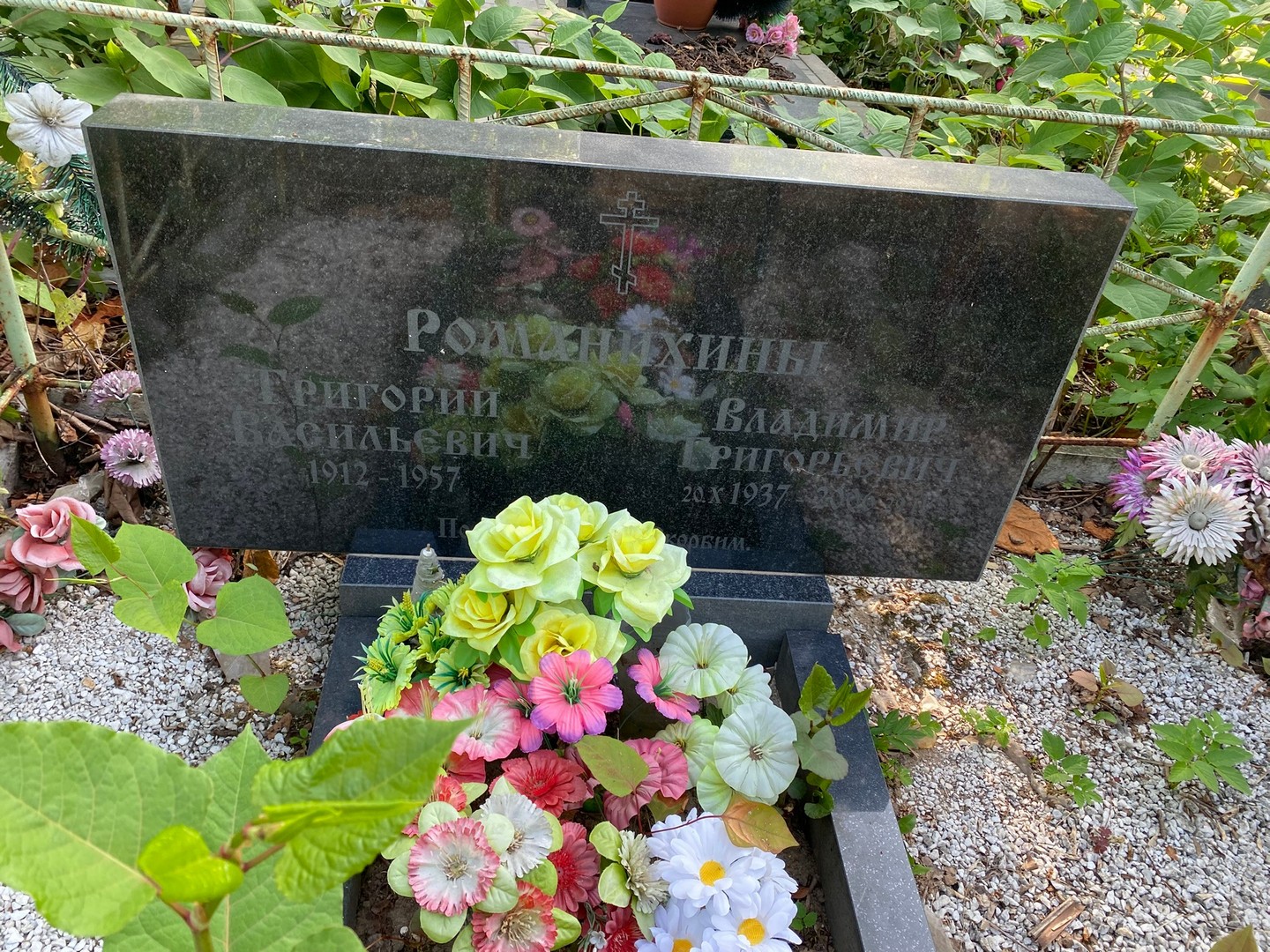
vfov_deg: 53.1
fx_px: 954
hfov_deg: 67.3
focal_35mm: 26
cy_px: 476
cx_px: 635
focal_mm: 4.25
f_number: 1.8
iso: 32
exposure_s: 1/129
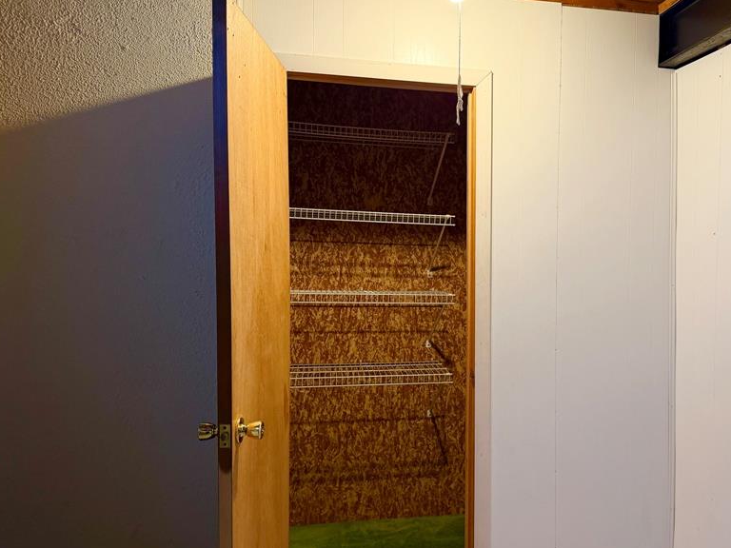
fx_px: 676
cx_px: 464
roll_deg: -1.2
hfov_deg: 56.0
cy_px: 287
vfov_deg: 44.1
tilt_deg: -2.7
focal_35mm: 32
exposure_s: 1/60
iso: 250
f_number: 1.78
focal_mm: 6.76
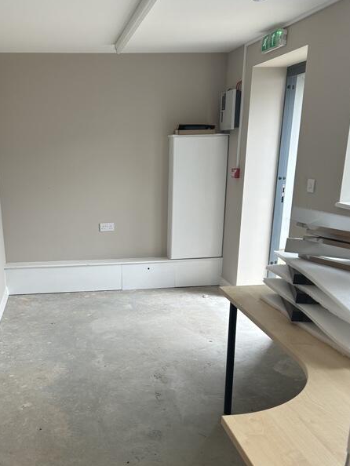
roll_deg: +0.4
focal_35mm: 35
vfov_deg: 51.6
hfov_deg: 40.3
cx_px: 120
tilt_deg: -17.8
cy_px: 311
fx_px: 472
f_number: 1.5
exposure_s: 1/100
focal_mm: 5.7
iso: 64
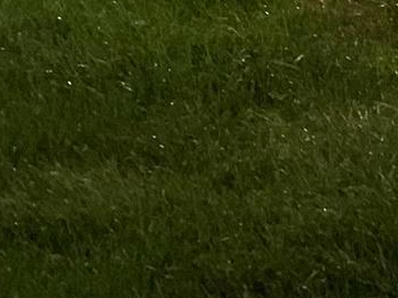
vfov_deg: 8.9
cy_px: -421
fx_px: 1724
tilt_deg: +3.8
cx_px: 864
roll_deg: -3.4
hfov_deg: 11.5
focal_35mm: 150
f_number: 1.8
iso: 640
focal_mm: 4.25
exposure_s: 1/20
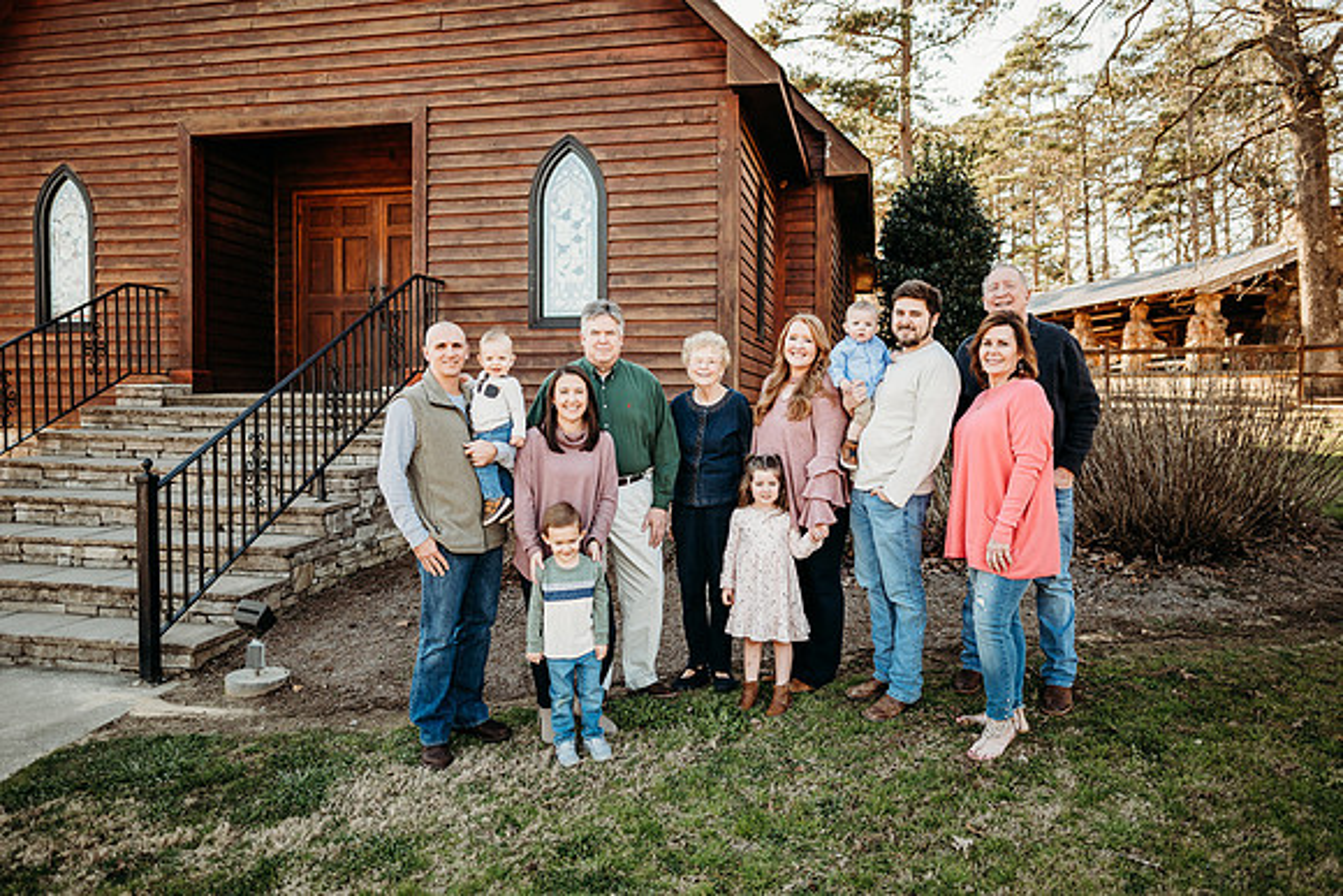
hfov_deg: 73.7
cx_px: 672
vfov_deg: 53.2
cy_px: 448
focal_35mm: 24
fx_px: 896
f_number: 1.8
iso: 100
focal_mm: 24
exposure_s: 1/320
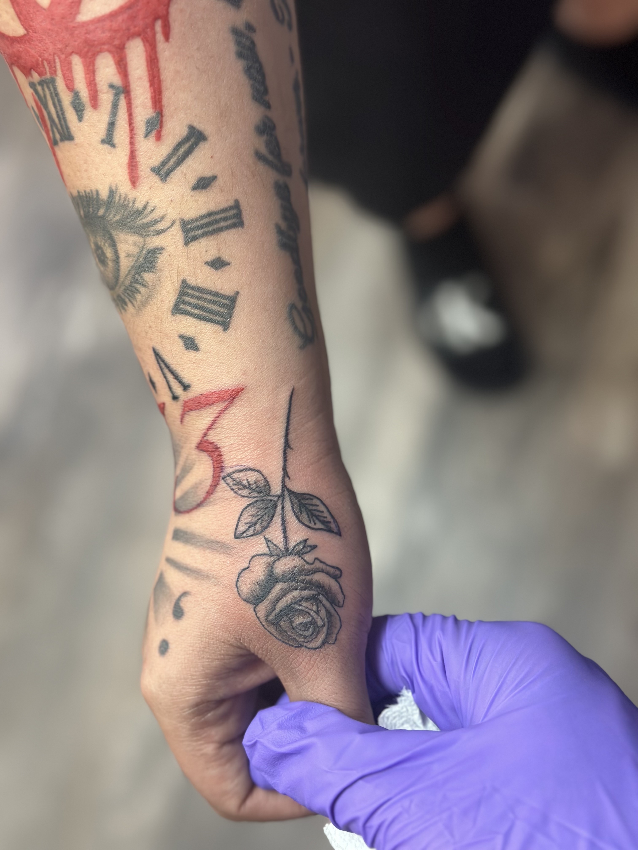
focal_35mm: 48
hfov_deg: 30.3
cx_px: 319
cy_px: 425
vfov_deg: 39.7
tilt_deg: -74.5
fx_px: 1180
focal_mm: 6.86
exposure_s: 1/60
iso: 320
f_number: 1.78
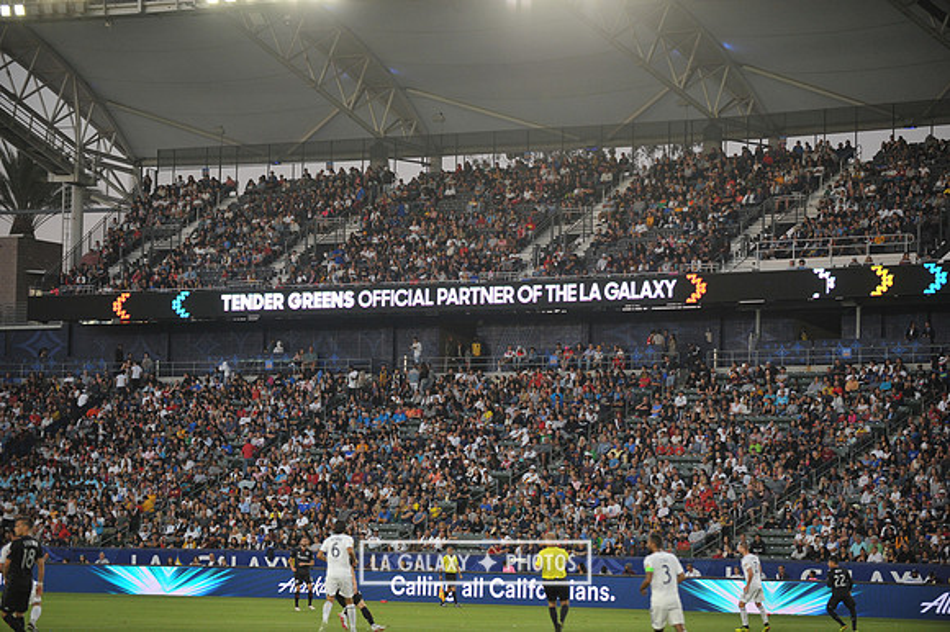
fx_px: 3165
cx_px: 475
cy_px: 316
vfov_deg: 11.4
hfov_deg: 17.1
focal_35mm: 120
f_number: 2.8
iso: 1250
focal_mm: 120
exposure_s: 1/1000
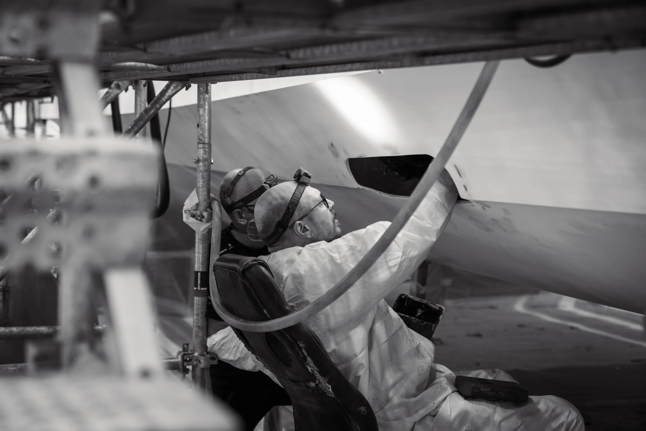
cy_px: 216
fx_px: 1256
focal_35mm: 70
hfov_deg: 28.8
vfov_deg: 19.5
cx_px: 323
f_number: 3.2
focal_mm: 70
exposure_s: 1/50
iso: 800
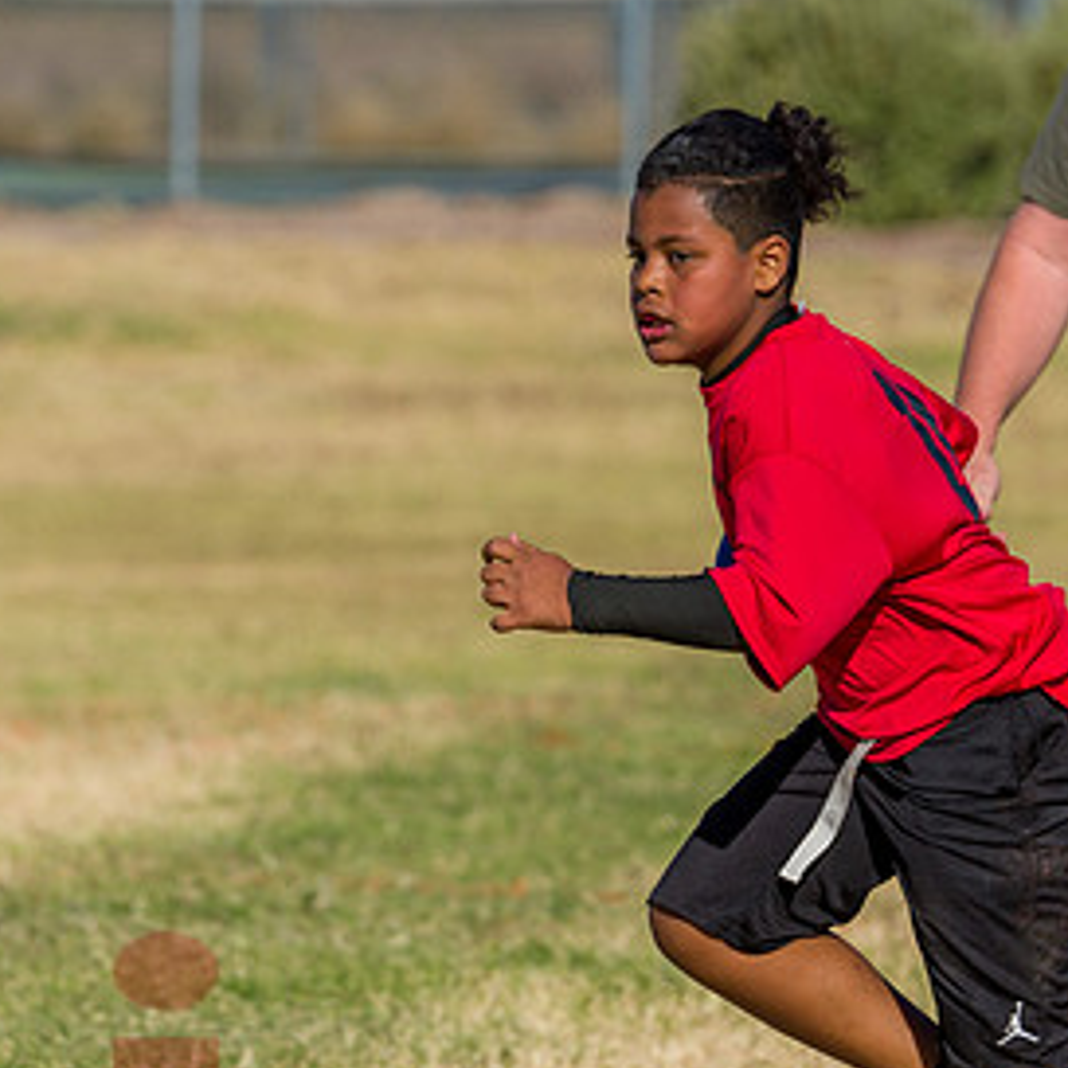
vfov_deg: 3.1
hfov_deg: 3.1
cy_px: 782
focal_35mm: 564
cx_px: 720
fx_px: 19687
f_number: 7.1
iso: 200
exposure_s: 1/1250
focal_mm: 290
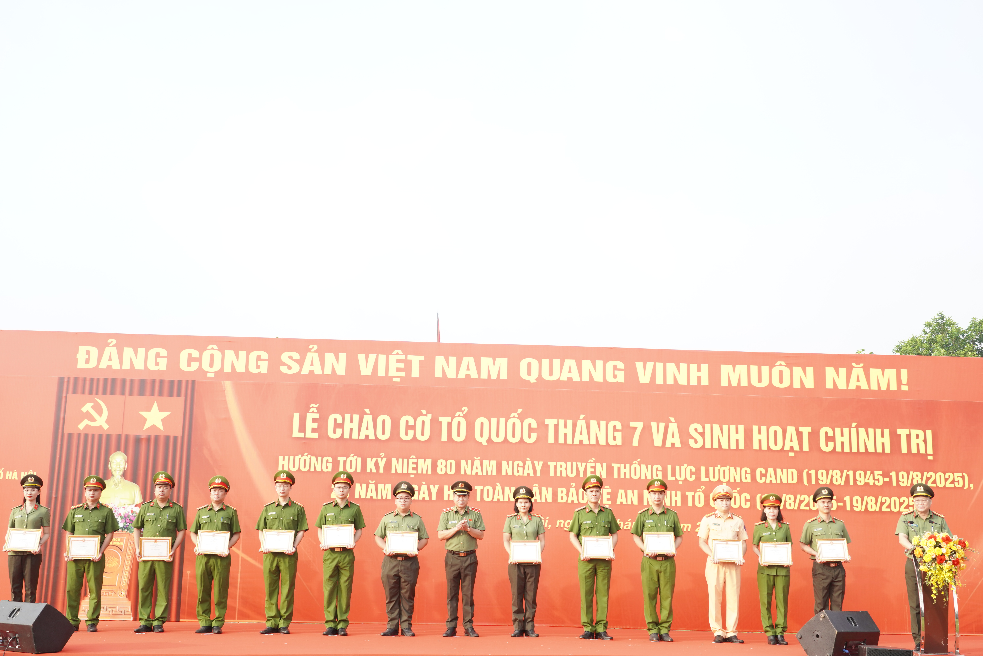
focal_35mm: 41
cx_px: 492
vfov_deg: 32.6
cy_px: 328
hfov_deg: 47.4
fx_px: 1119
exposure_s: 1/320
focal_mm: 41
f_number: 5.6
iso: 640
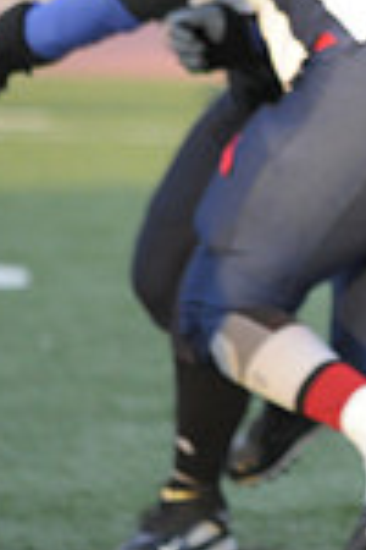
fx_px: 15859
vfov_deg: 2.0
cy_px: 220
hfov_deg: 1.3
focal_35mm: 1040
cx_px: 802
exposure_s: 1/1000
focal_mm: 270
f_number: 5.6
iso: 5600
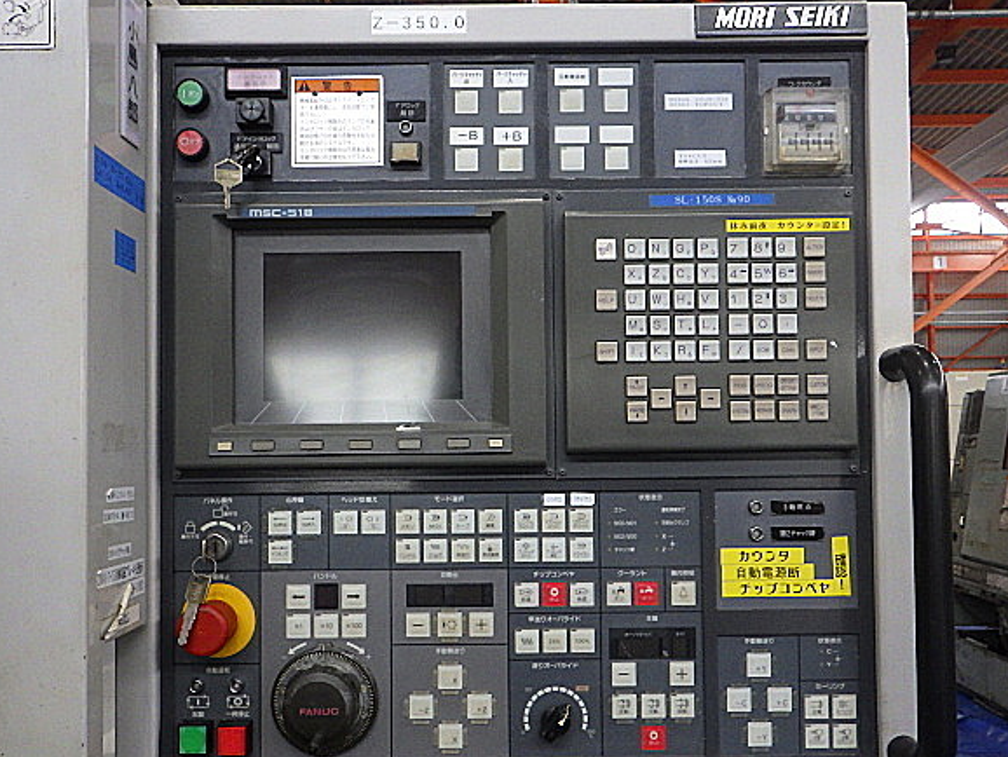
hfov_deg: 58.3
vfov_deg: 45.4
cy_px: 412
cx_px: 497
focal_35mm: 31
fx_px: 903
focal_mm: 5
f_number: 3.5
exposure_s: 1/45
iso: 200
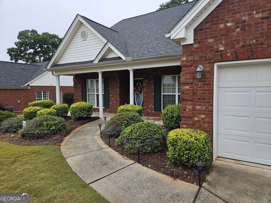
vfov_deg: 58.9
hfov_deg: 73.9
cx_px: 136
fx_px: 180
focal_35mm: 23
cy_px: 102
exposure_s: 1/376
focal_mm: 5.4
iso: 25
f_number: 1.8
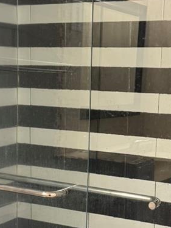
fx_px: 507
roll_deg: -1.6
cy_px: 147
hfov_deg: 19.1
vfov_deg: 25.2
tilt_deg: -9.2
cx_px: 112
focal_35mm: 77
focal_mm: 6.76
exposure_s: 1/60
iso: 160
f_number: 1.78
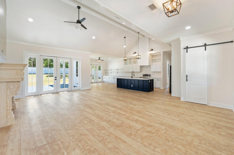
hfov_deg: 104.3
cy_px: 78
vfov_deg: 81.1
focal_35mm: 14
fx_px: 91
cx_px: 117
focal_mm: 14
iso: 500
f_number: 9
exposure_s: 1/30
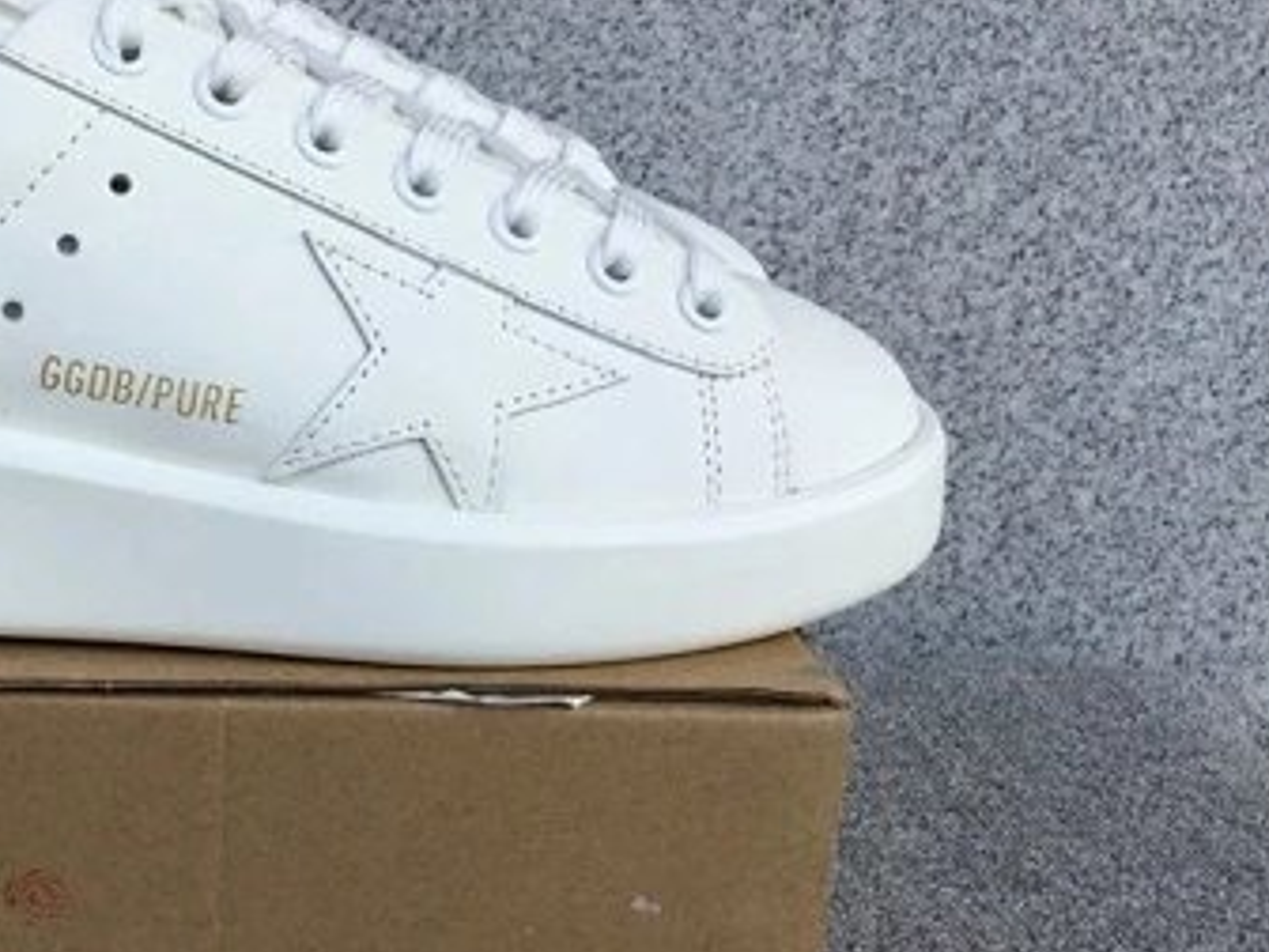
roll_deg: -1.9
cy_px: 529
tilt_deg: -19.5
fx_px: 2163
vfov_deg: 24.8
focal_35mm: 59
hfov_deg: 31.5
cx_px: 178
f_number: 2.4
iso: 25
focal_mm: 3.3
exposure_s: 1/622
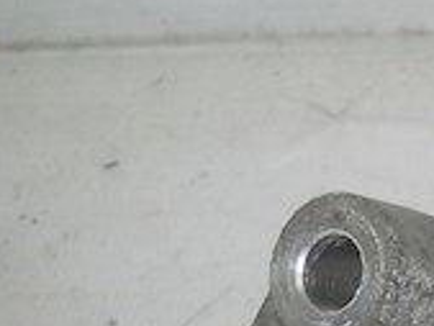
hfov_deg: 12.0
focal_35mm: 155
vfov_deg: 9.1
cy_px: 603
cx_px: 711
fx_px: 1945
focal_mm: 6.72
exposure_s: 1/30
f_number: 5.5
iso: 80
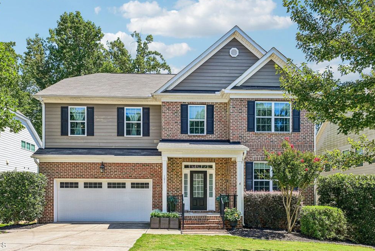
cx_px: 181
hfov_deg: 71.5
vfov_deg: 51.3
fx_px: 260
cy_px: 126
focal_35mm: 25
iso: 200
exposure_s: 1/200
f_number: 9
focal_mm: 24
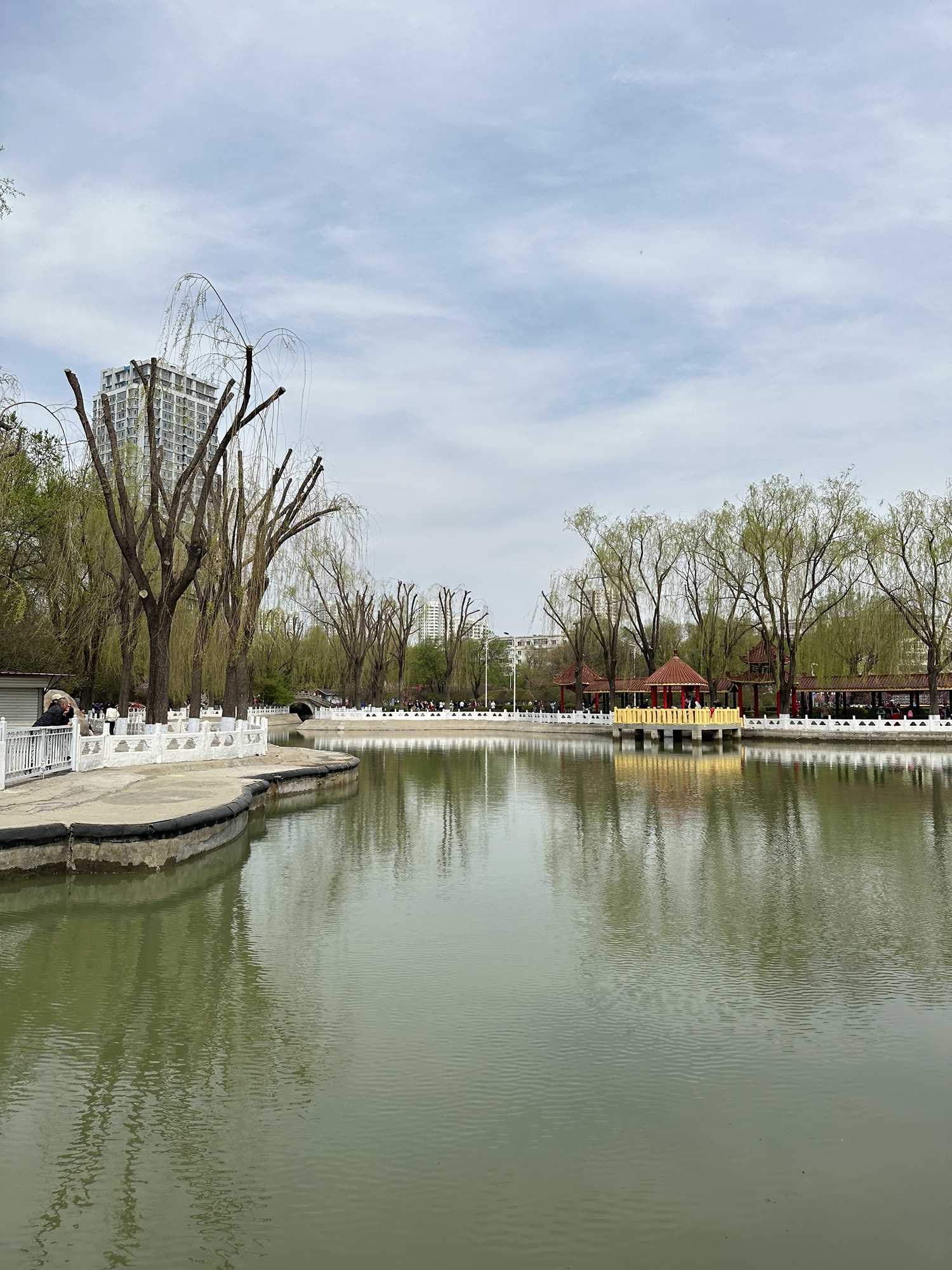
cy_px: 635
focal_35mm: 24
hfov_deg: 56.8
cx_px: 476
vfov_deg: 71.6
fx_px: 880
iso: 80
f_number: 1.78
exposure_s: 1/6623
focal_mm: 6.86
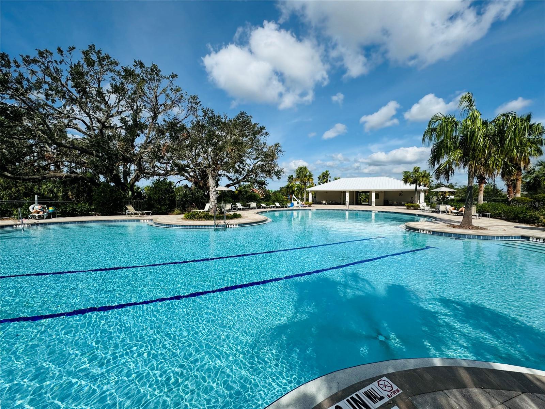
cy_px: 204
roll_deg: -0.7
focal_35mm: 14
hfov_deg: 102.1
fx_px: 220
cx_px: 272
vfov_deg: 85.7
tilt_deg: -3.2
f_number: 2.2
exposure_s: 1/3546
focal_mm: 2.22
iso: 50
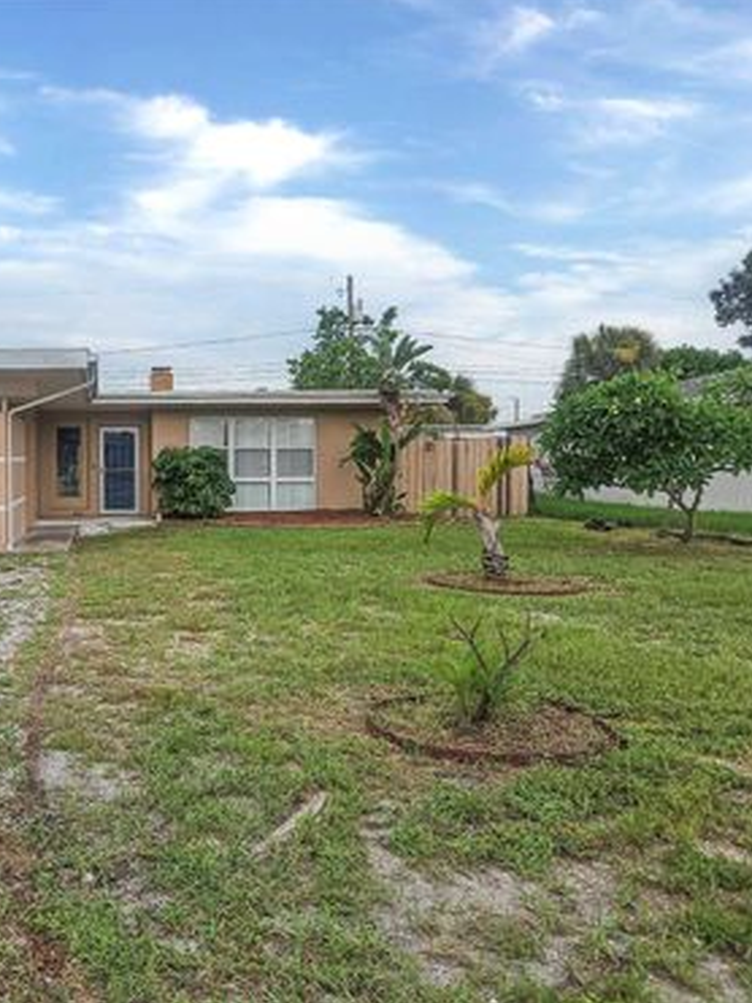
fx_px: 898
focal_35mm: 31
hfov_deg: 42.6
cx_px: 114
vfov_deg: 58.4
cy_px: 499
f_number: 1.8
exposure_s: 1/539
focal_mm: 5.4
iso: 25
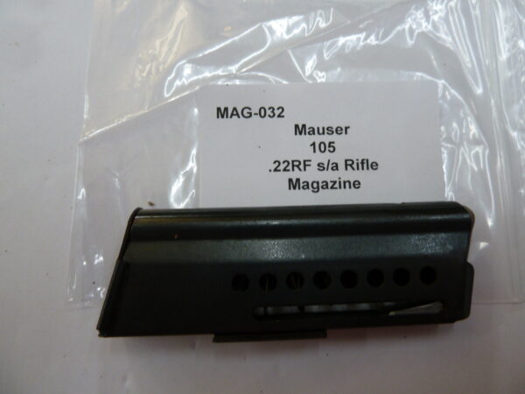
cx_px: 262
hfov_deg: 69.4
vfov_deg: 54.9
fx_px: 379
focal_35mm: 25
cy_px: 197
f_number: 3.3
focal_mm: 4.1
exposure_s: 1/30
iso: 160
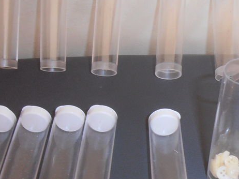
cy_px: 148
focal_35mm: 52
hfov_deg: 36.7
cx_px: 100
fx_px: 359
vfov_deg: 27.3
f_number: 3
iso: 125
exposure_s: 1/30
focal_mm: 4.2
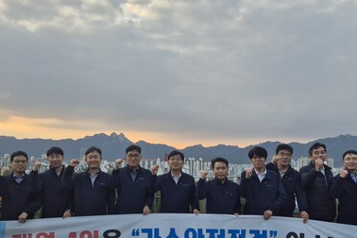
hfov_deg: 50.7
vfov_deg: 34.8
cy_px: 153
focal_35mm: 38
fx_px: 377
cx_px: 165
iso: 25
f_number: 1.8
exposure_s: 1/380
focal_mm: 5.4
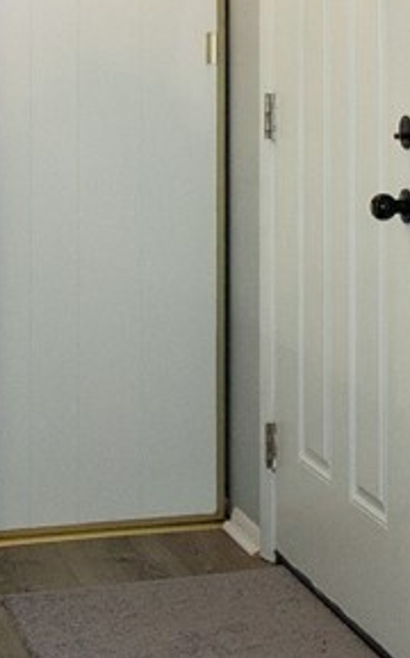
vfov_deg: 18.1
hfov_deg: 11.2
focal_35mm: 115
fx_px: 2061
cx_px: 425
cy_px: 214
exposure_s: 1/160
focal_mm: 20
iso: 400
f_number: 3.5
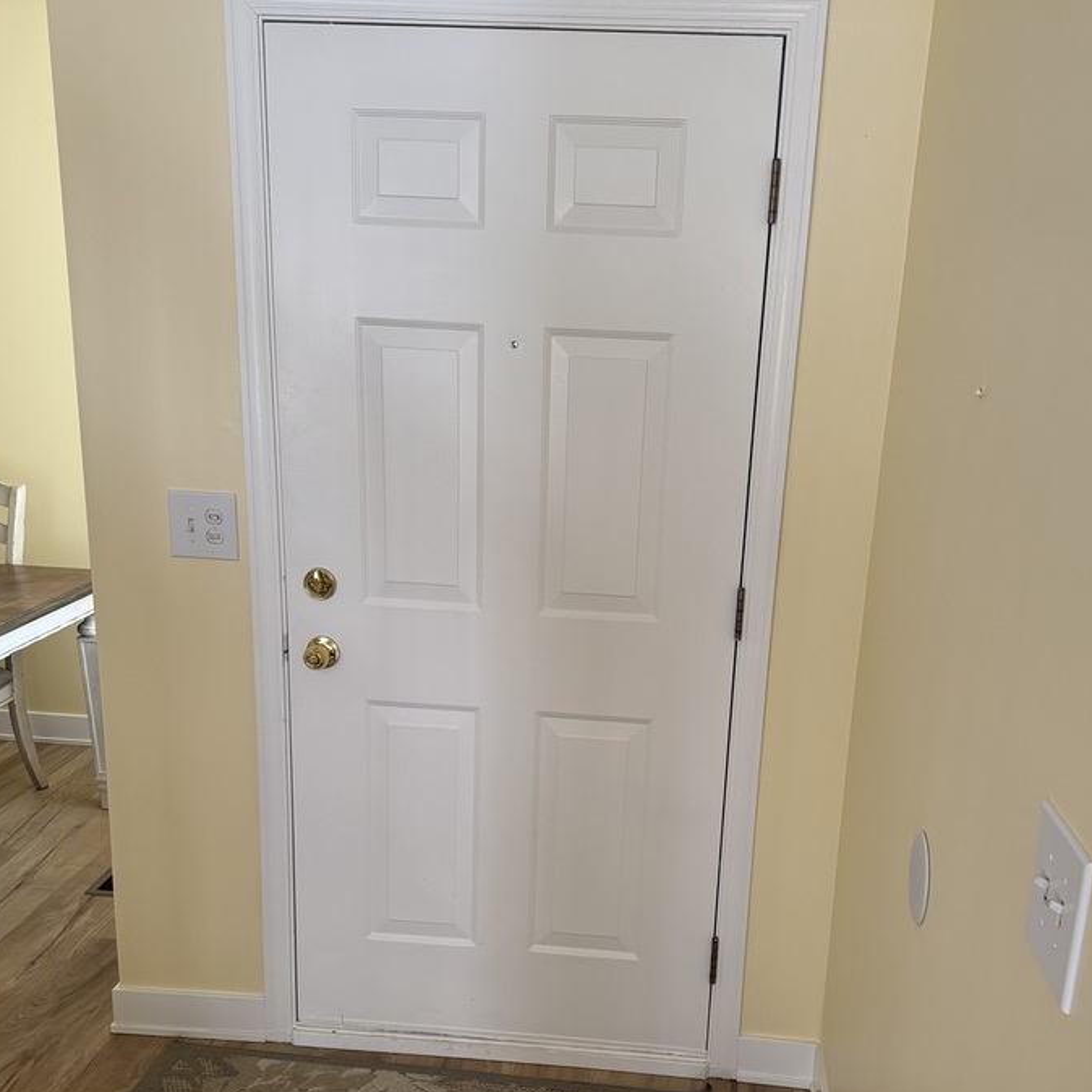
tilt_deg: -16.4
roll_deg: -1.2
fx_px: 1213
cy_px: 664
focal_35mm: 34
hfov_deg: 48.3
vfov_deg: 48.1
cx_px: 612
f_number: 1.78
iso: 200
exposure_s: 1/121
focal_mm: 6.76
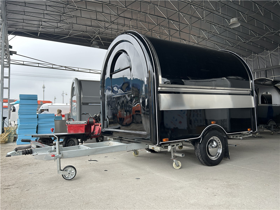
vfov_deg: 53.1
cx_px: 140
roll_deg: +1.8
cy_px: 105
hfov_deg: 67.3
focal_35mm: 26
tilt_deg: +4.1
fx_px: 210
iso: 40
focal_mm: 5.7
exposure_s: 1/121
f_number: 1.5
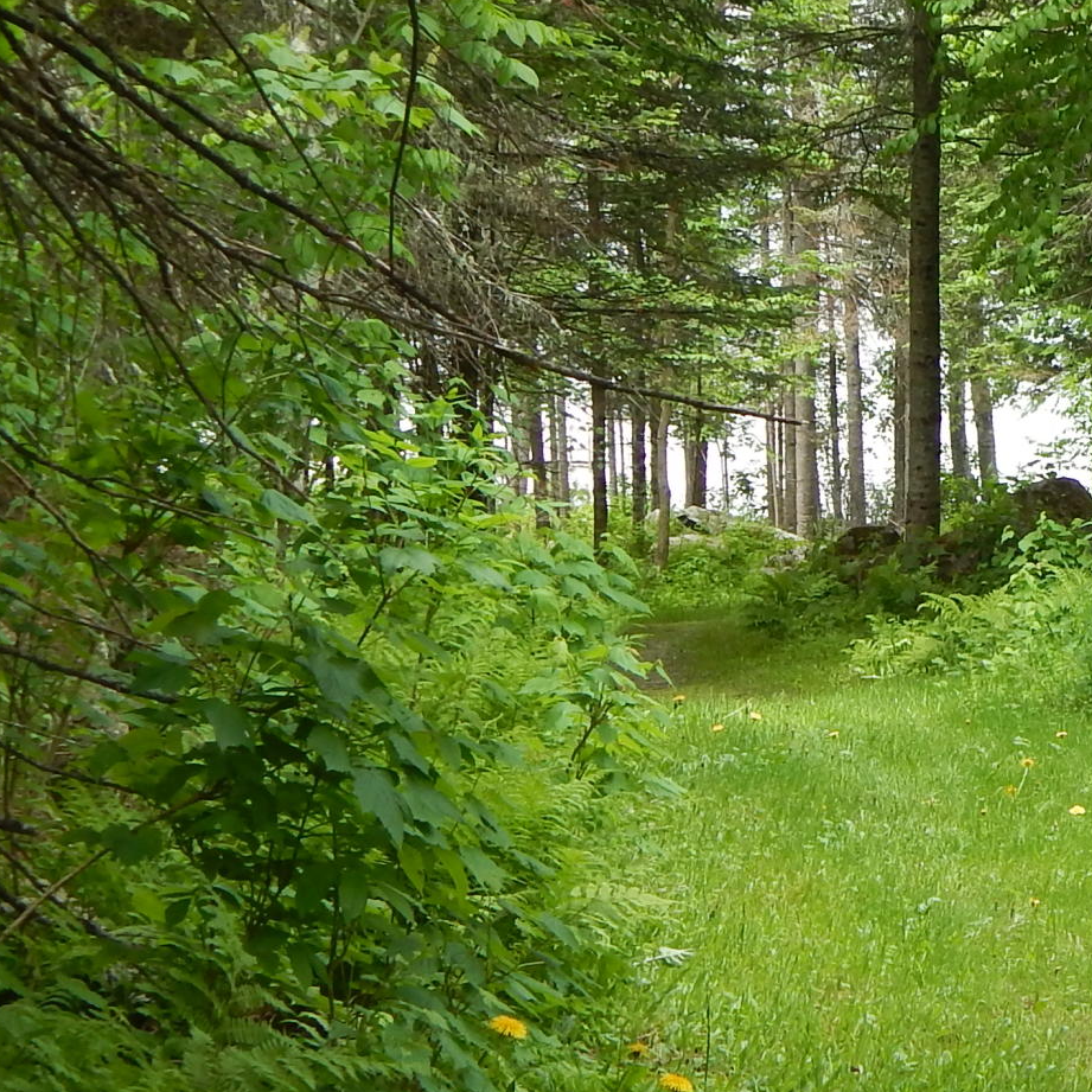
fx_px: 5032
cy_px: 230
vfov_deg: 12.3
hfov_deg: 12.0
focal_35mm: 141
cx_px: 1404
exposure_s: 1/200
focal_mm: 8.6
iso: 125
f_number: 3.7
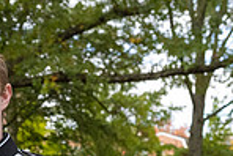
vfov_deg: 14.8
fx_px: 544
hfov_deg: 22.5
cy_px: 254
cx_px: -39
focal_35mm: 84
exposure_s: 1/1000
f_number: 4
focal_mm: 21.5
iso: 1000
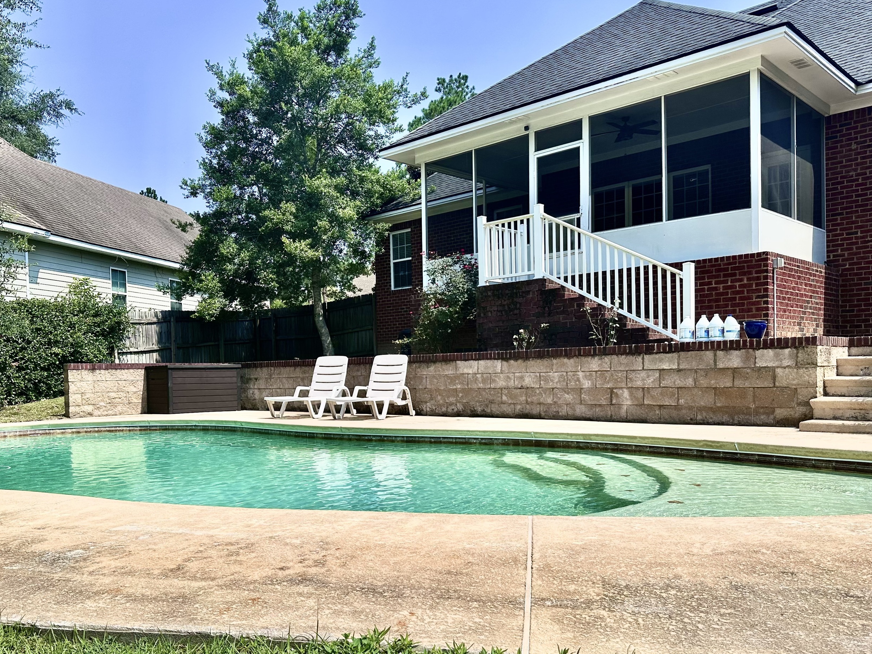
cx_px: 399
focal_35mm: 30
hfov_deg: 59.9
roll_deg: +1.1
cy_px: 395
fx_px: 756
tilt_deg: -2.4
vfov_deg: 46.5
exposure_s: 1/5525
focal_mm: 6.86
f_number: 1.78
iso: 80
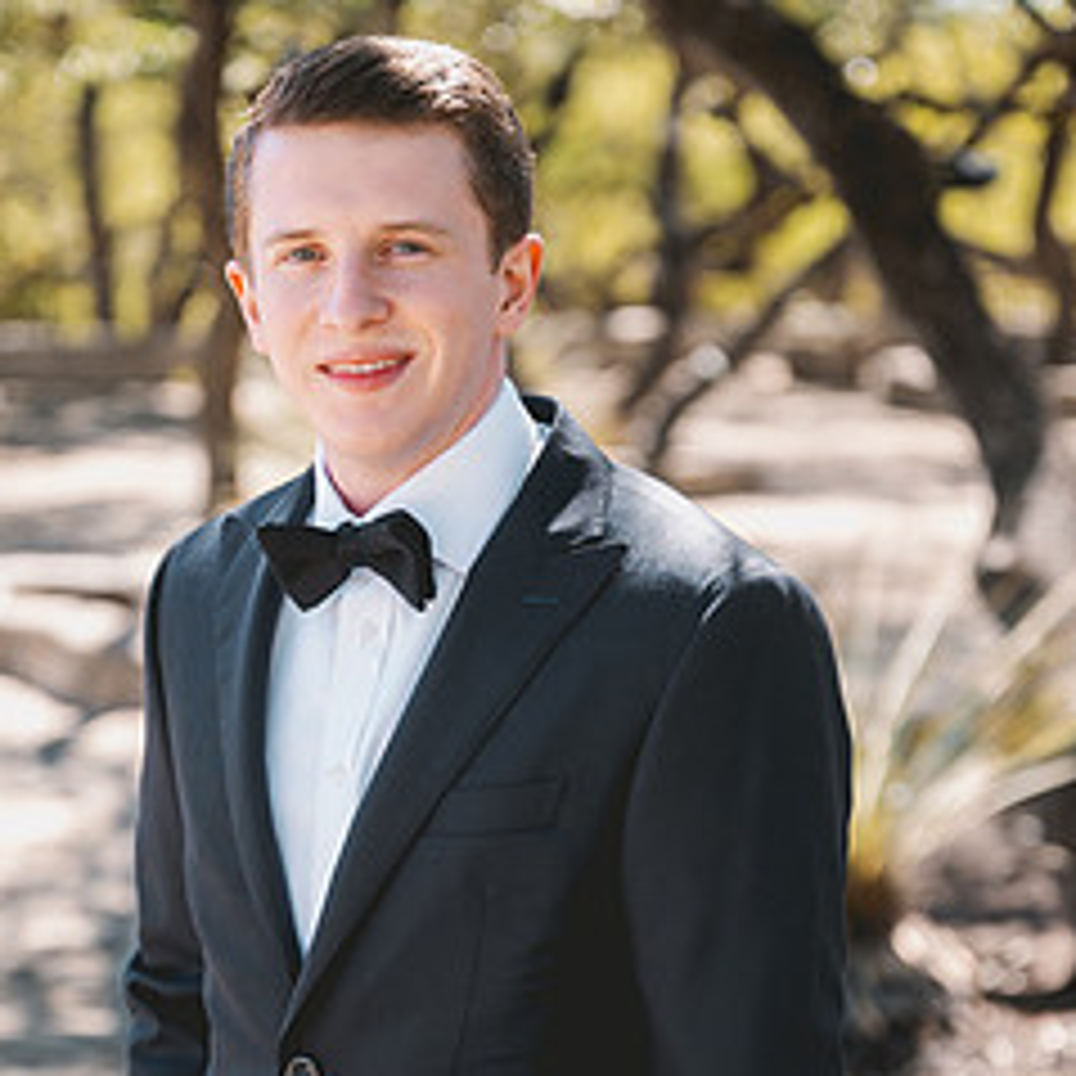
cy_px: 833
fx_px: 3939
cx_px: 511
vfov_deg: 15.5
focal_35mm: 112
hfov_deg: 15.6
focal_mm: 70
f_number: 2.8
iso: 160
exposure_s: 1/640
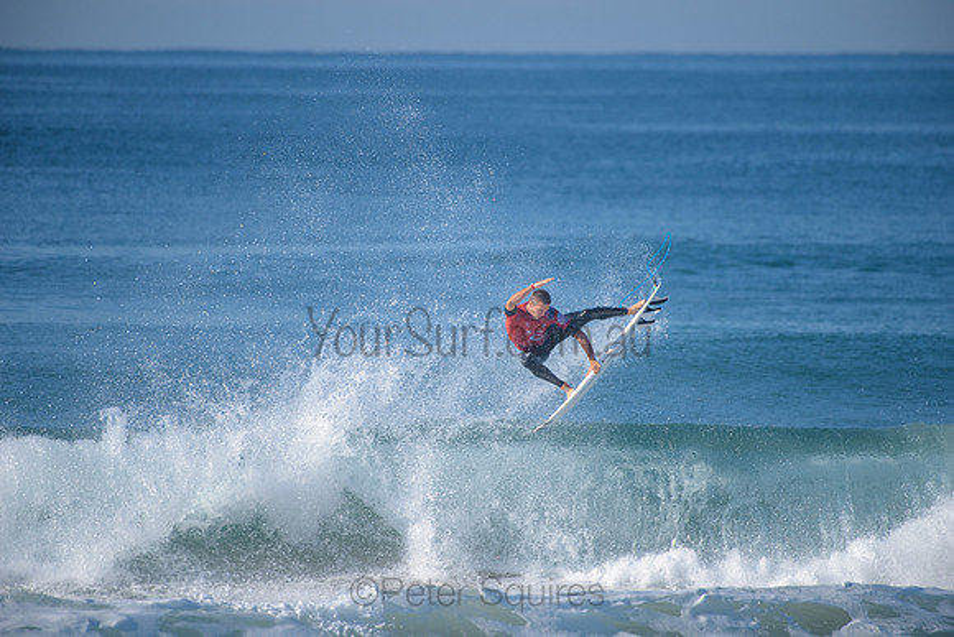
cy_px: 318
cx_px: 477
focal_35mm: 500
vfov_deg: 2.8
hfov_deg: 4.1
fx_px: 13252
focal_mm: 500
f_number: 5.6
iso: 250
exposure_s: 1/2000
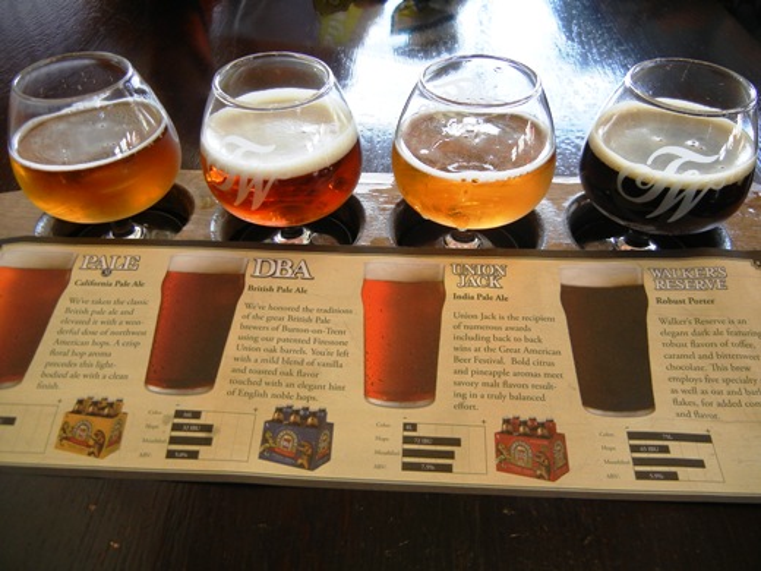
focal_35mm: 30
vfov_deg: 46.8
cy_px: 286
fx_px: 660
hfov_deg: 60.0
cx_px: 380
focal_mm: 5.4
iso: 160
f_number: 3.5
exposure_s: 1/33
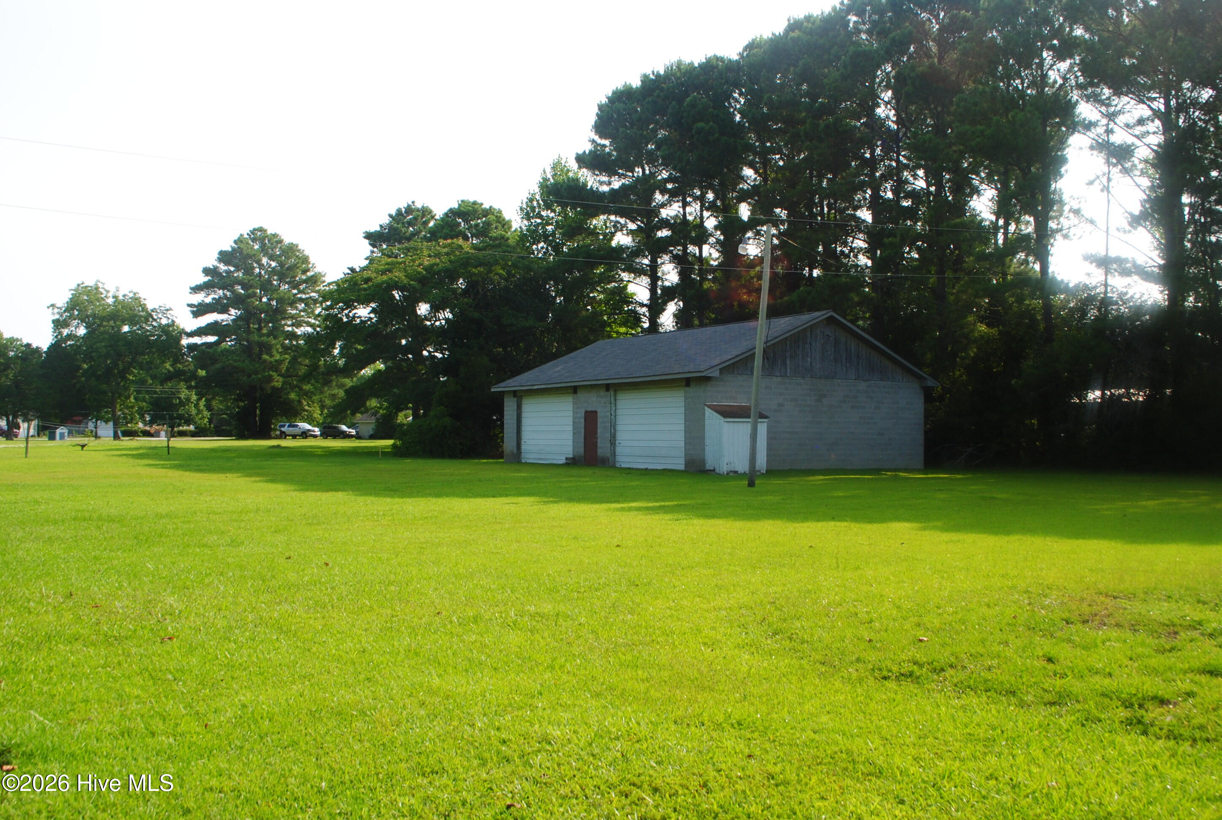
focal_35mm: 33
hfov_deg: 57.1
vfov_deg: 40.1
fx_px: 1122
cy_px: 410
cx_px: 611
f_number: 9
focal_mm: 22
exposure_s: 1/160
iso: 200
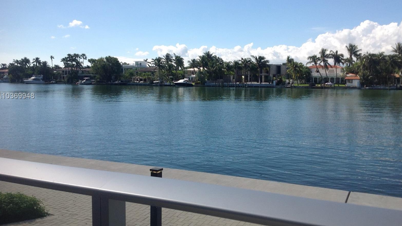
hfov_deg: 51.6
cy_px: 96
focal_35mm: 39
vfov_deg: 30.4
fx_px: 416
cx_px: 201
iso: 50
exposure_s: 1/2326
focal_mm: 4.28
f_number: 2.4
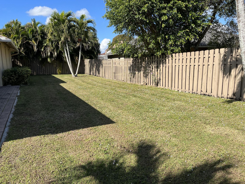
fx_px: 184
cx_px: 122
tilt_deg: -8.7
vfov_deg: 53.1
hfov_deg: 67.3
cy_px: 92
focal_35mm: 26
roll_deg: +2.3
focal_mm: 5.1
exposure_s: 1/2463
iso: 50
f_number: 1.6
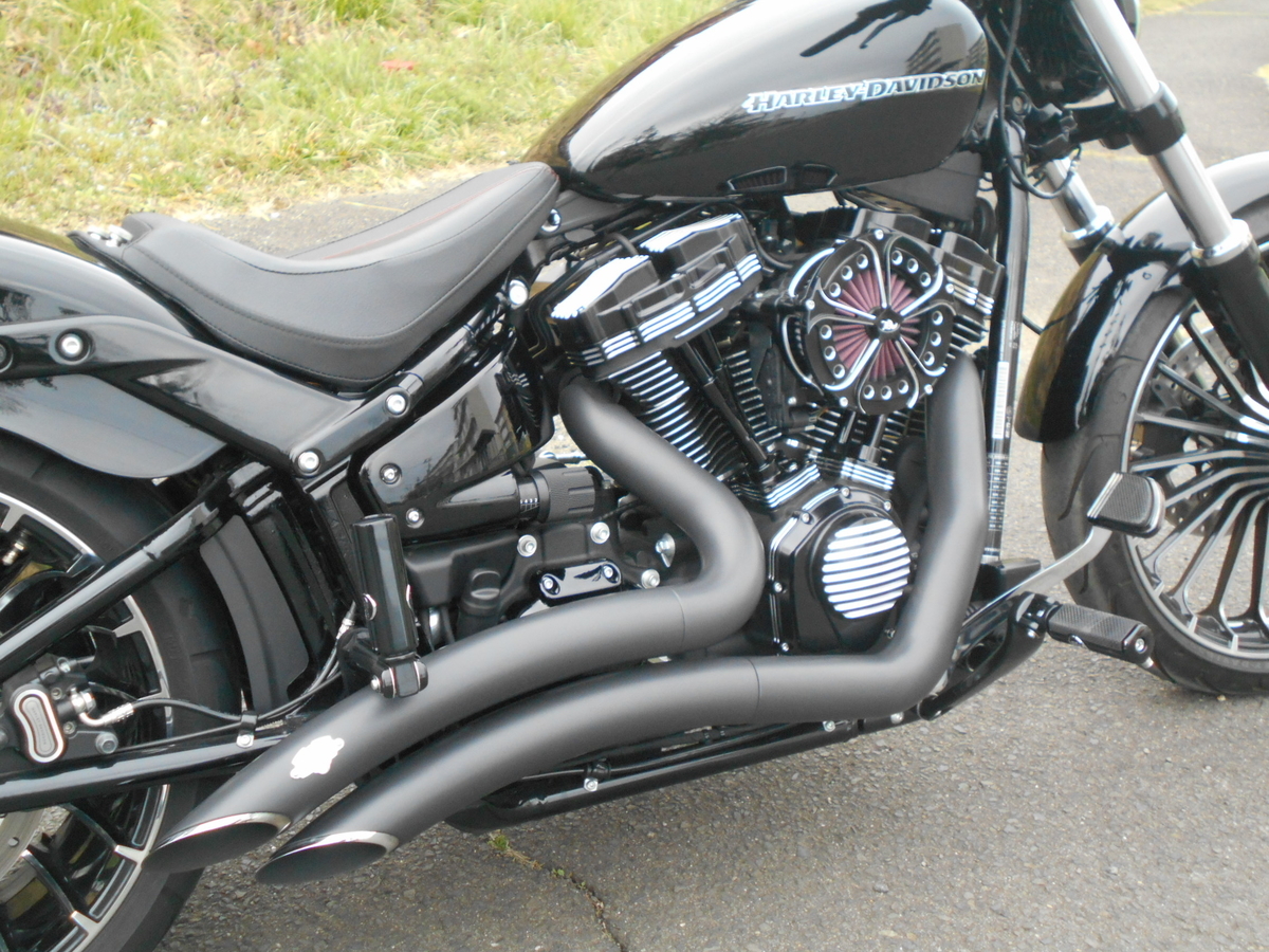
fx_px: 1613
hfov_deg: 42.9
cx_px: 634
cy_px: 476
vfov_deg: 32.9
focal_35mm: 44
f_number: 4.2
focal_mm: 7.7
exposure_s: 1/250
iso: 320
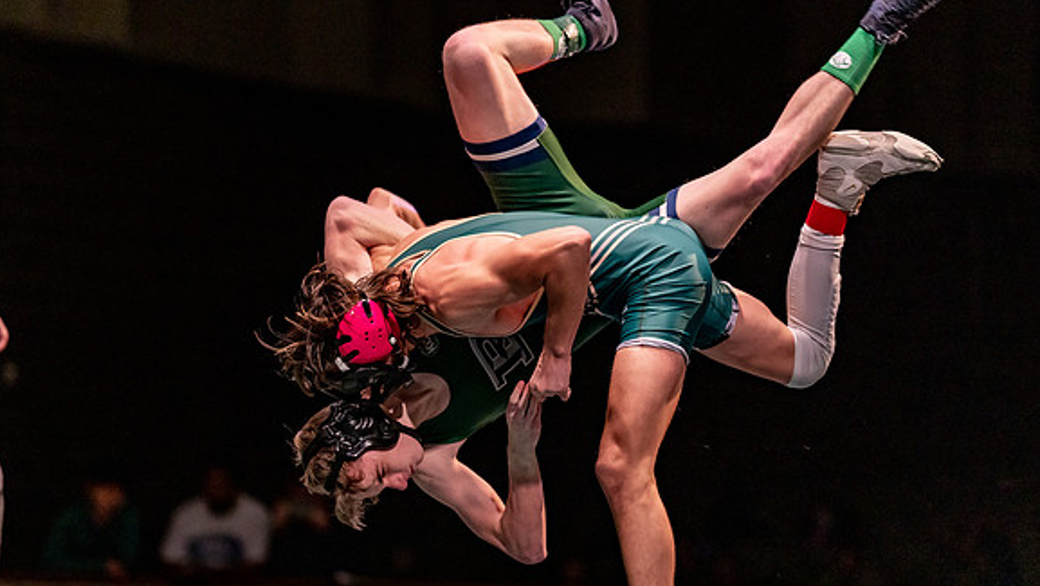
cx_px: 475
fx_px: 4303
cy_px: 331
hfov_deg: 13.8
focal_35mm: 156
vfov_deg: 7.8
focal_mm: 135
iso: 2000
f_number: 1.8
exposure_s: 1/800
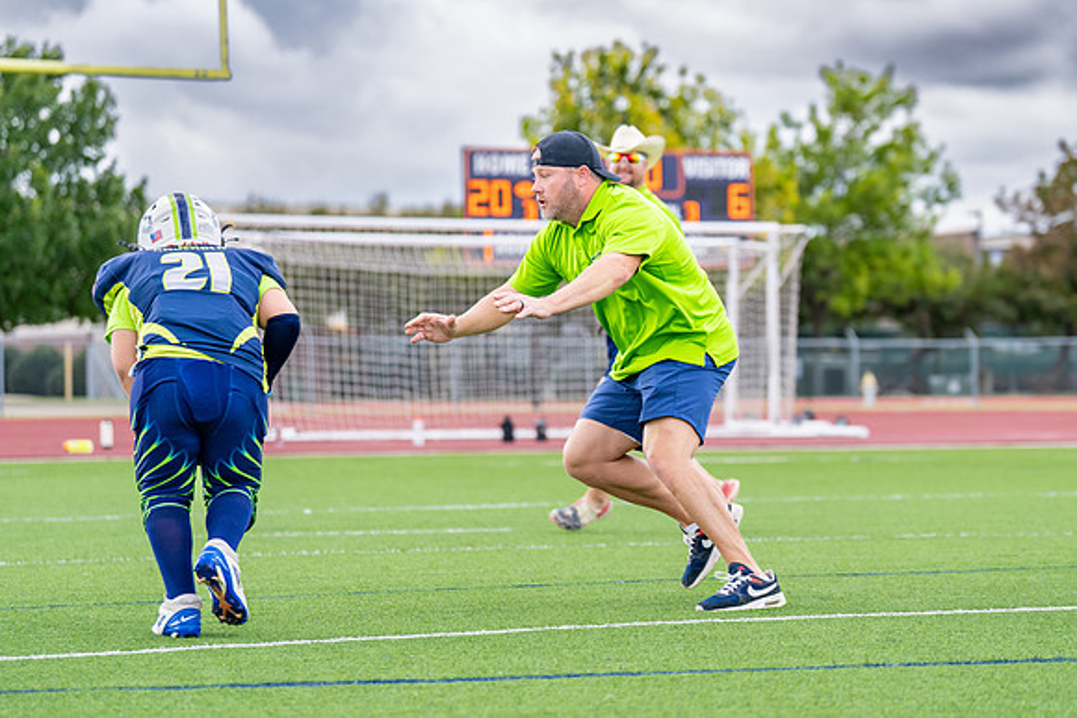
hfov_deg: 17.3
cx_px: 656
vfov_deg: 11.6
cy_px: 341
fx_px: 3527
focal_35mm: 118
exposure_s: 1/2000
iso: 320
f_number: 2.8
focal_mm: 96
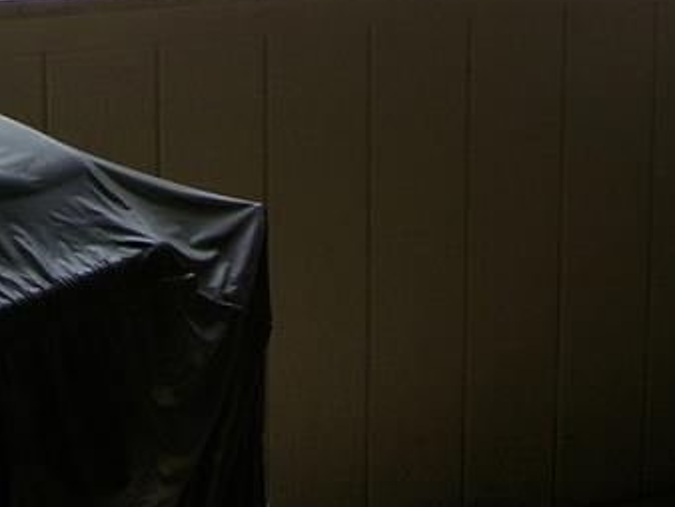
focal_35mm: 103
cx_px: 190
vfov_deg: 13.7
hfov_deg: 19.0
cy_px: -190
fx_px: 2010
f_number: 2.7
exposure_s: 1/350
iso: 80
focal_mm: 5.6
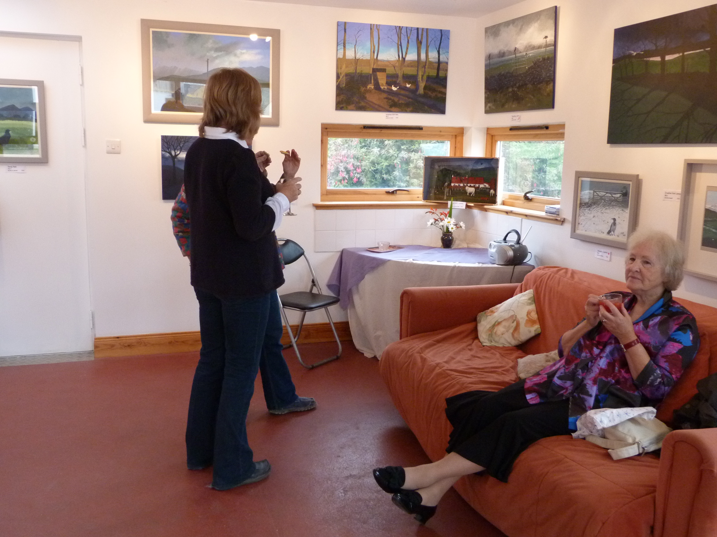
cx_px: 358
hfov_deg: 56.8
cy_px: 268
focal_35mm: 32
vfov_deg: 44.2
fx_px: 663
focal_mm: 5.8
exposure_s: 1/50
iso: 400
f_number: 3
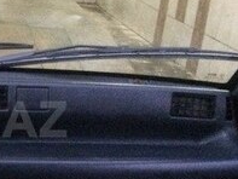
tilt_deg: -17.1
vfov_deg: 15.2
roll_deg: -5.0
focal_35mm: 97
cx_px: -57
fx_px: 667
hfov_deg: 19.0
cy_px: 119
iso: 2000
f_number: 2.2
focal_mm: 4.15
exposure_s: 1/17
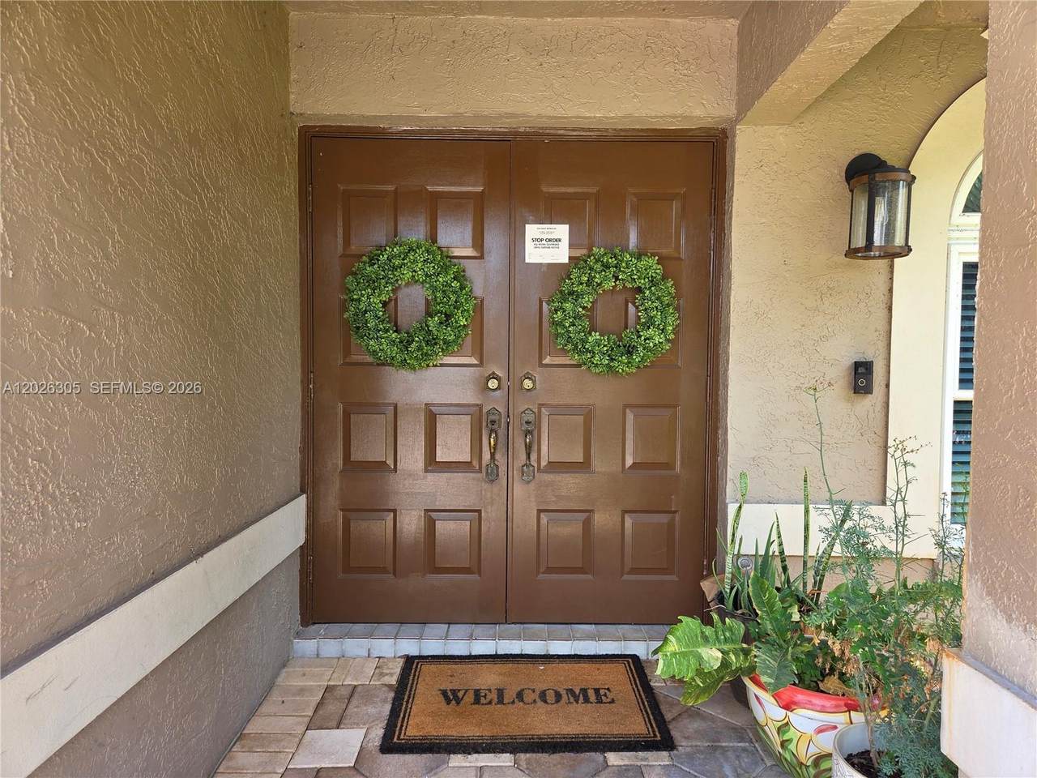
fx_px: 689
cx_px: 518
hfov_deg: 73.9
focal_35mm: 23
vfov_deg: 58.9
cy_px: 389
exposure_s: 1/180
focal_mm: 5.4
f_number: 1.8
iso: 32
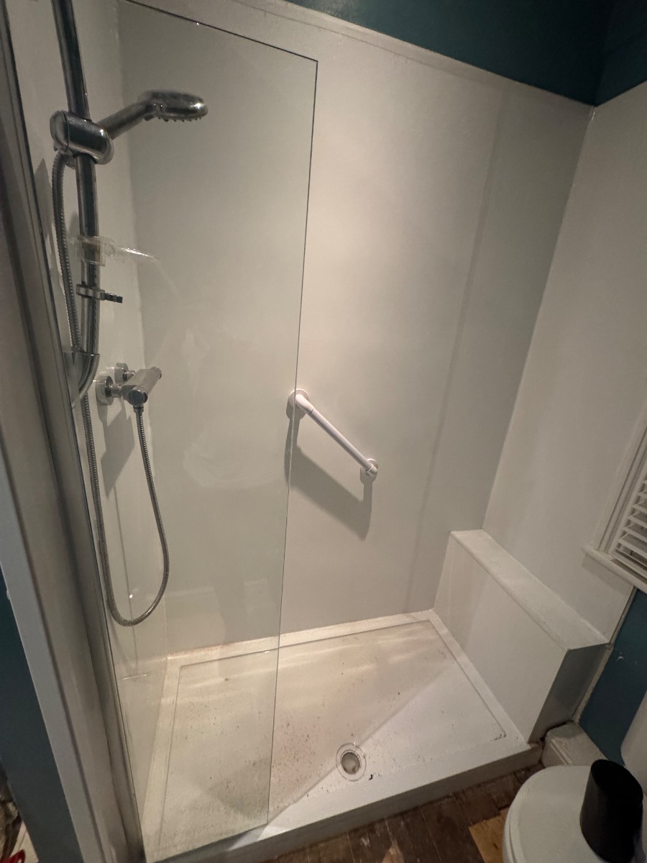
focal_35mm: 14
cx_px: 324
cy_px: 432
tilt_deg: -18.6
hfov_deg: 85.7
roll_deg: -5.4
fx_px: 349
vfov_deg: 102.1
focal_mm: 2.22
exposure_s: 1/50
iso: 800
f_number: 2.2
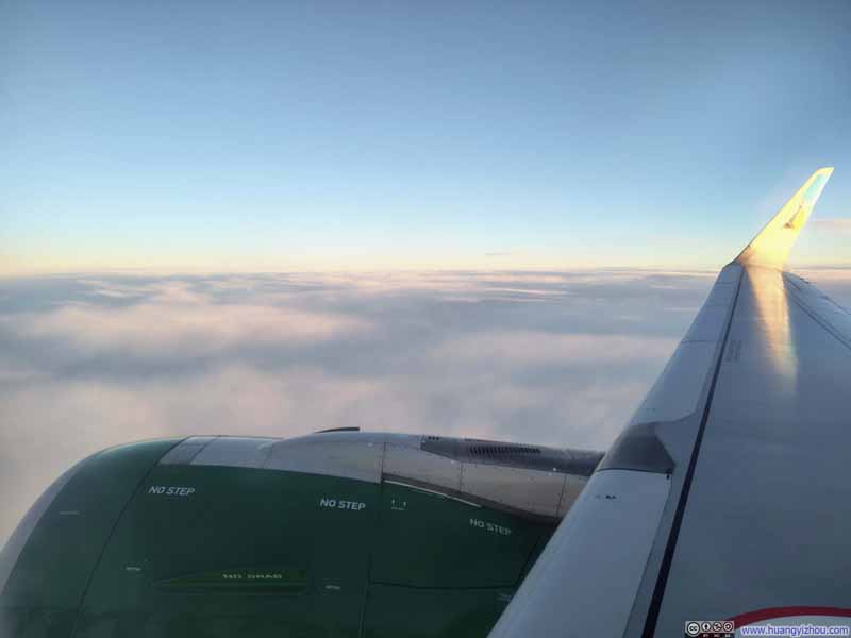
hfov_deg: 71.6
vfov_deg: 56.8
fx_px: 590
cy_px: 319
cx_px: 426
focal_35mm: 24
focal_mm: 5.56
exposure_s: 1/200
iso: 100
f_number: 1.8
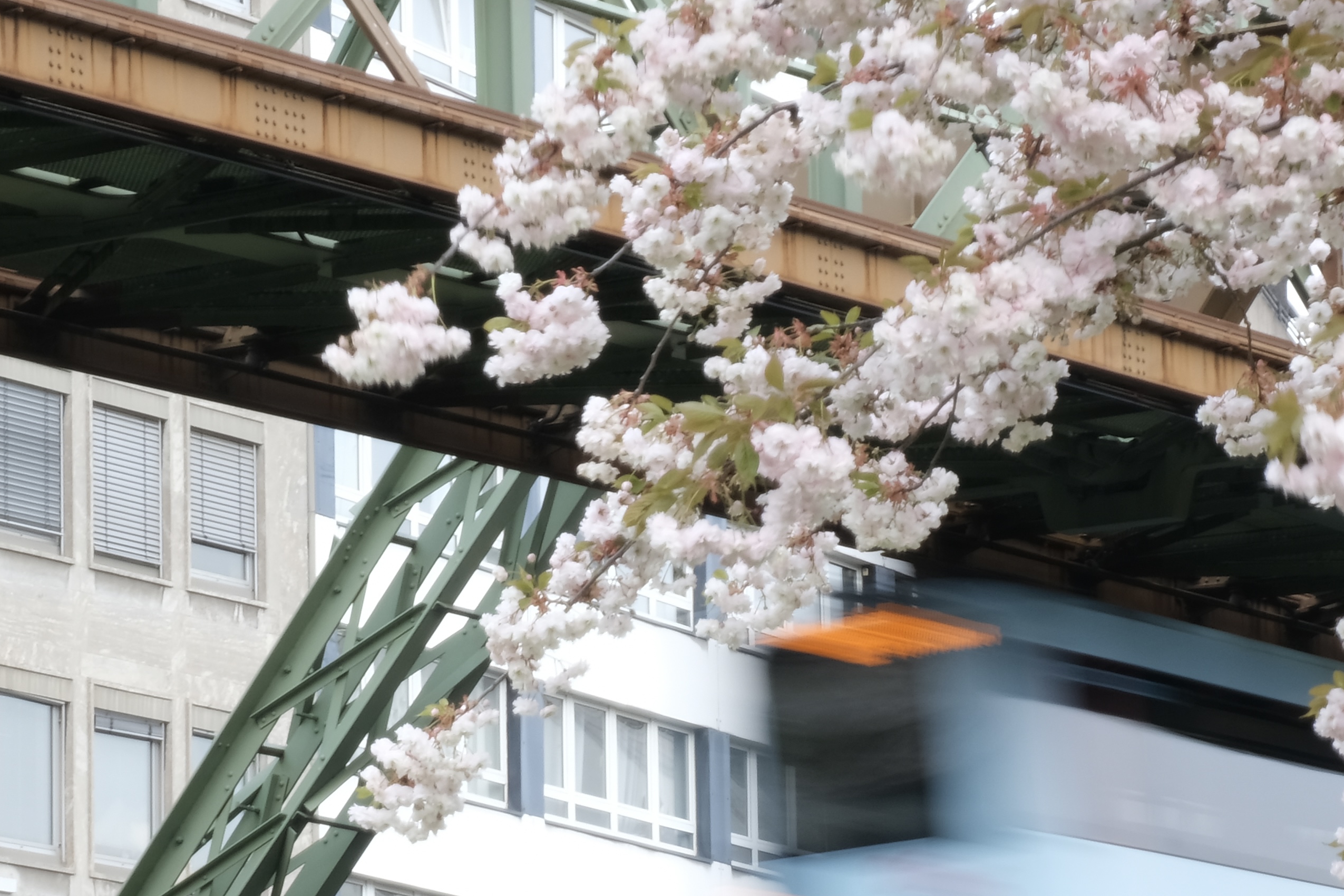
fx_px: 5413
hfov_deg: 14.1
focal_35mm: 145
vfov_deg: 9.4
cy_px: 674
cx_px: 1089
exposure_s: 1/8
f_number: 22
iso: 160
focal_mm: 49.4
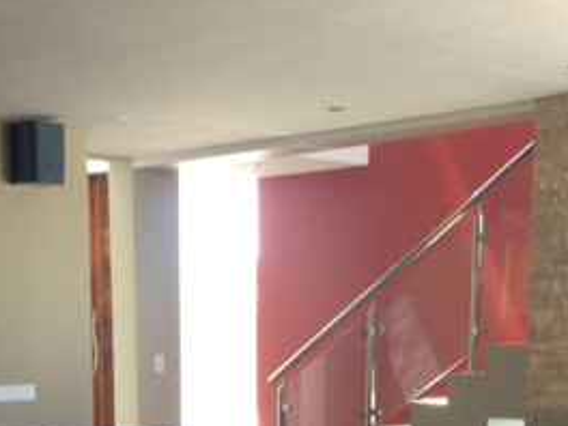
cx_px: 333
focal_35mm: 85
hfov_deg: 23.0
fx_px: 1395
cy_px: 508
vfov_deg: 16.6
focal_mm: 4.28
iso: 80
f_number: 2.4
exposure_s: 1/20
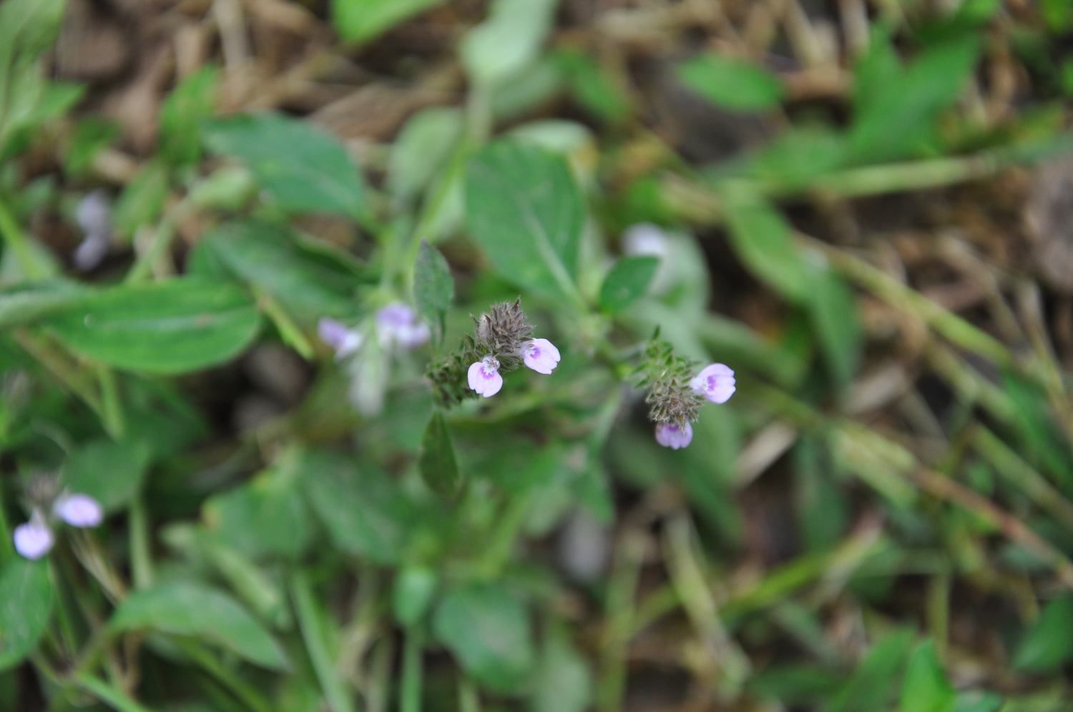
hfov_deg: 14.0
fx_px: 4376
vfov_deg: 9.3
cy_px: 356
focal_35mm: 147
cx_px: 536
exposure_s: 1/60
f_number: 5.6
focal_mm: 98
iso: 400
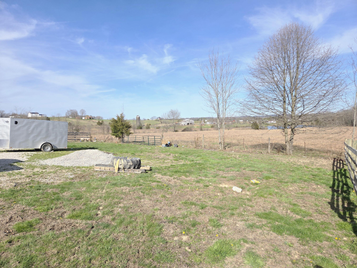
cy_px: 134
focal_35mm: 23
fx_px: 237
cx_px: 178
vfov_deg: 58.9
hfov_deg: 73.9
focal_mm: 5.4
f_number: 1.8
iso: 80
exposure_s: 1/7599
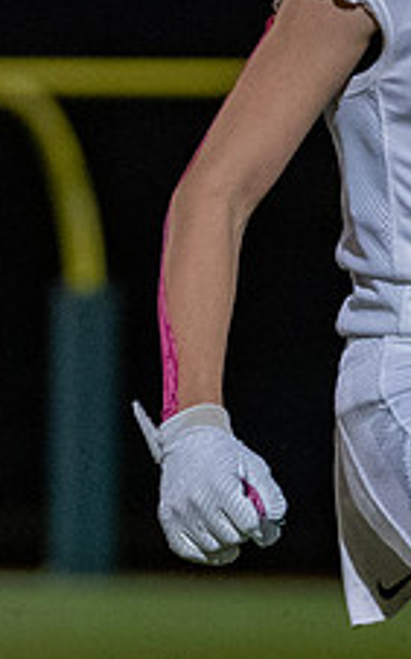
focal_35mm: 646
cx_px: 805
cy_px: 275
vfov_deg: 3.3
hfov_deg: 2.0
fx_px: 11592
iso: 5000
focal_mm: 112
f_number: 2.8
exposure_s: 1/1250
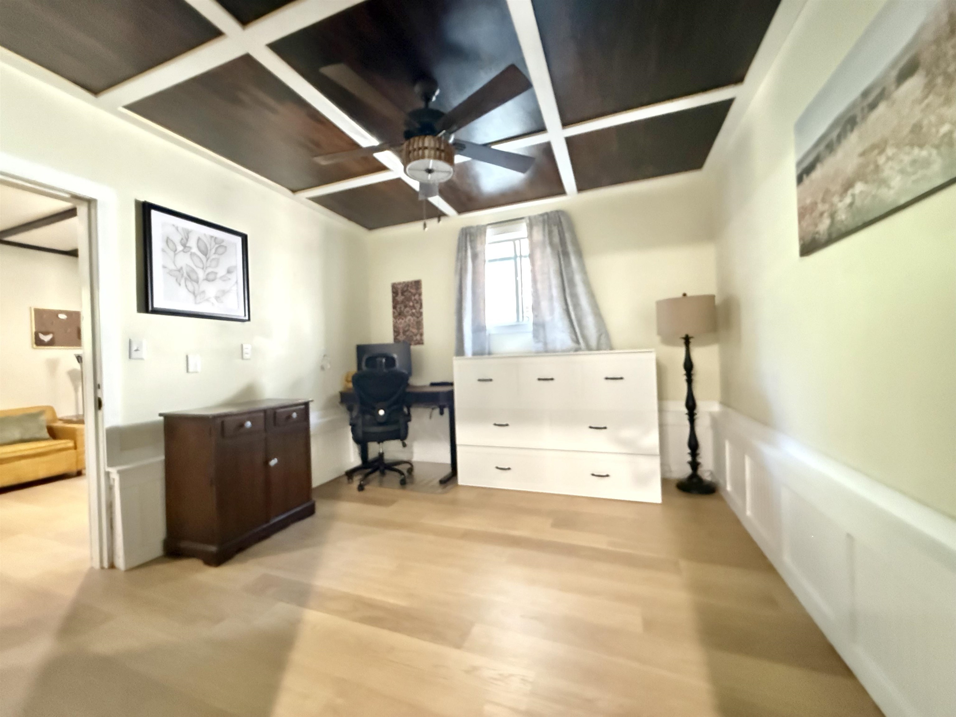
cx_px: 478
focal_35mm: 14
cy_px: 358
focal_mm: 2.22
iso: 2000
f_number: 2.2
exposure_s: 1/30
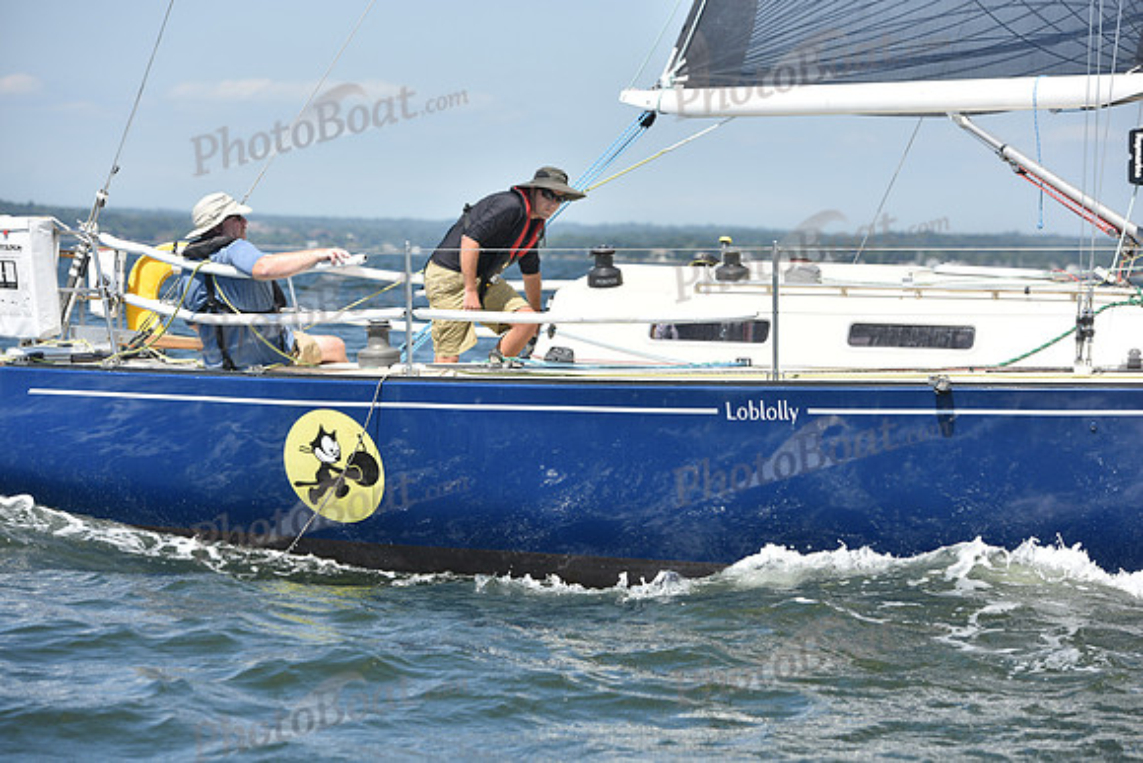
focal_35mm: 135
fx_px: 4287
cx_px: 572
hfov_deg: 15.2
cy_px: 382
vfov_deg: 10.2
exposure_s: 1/1250
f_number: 5.6
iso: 250
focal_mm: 135
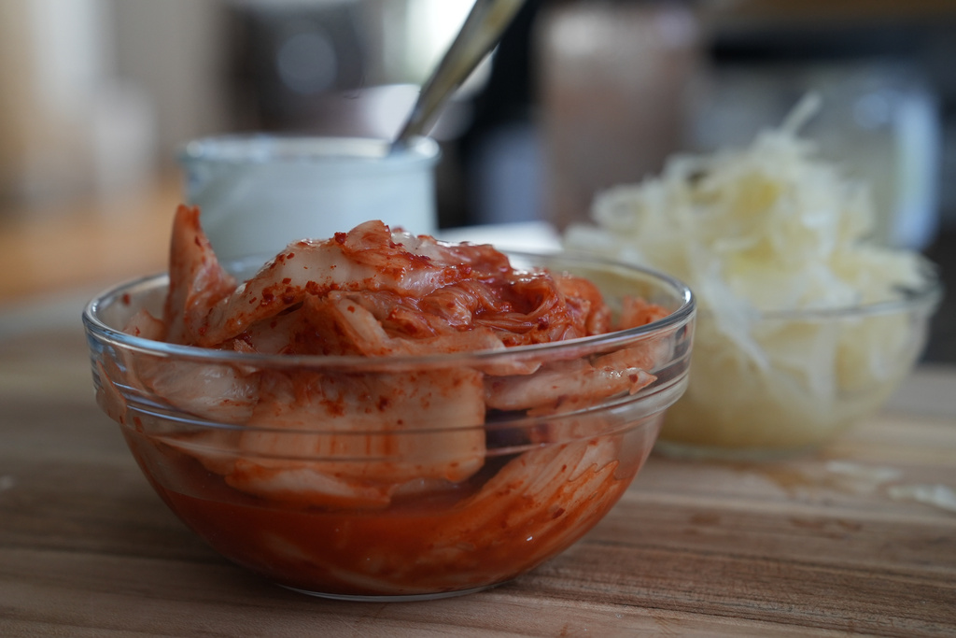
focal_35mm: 70
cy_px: 319
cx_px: 478
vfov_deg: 19.5
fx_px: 1859
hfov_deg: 28.8
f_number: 5.6
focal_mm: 70
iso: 1600
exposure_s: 1/250
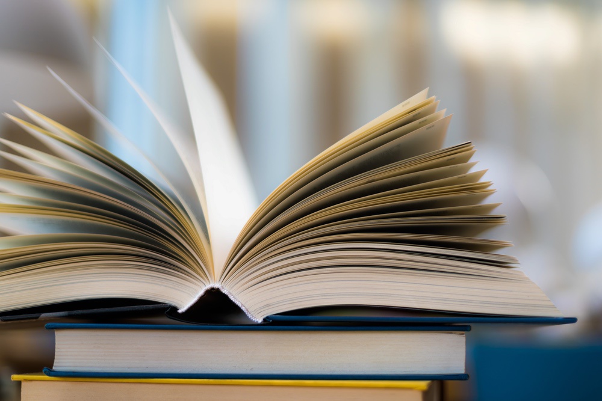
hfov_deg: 39.6
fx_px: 836
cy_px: 200
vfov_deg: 27.0
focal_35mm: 50
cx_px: 301
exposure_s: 1/250
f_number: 1.4
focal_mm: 50
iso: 100
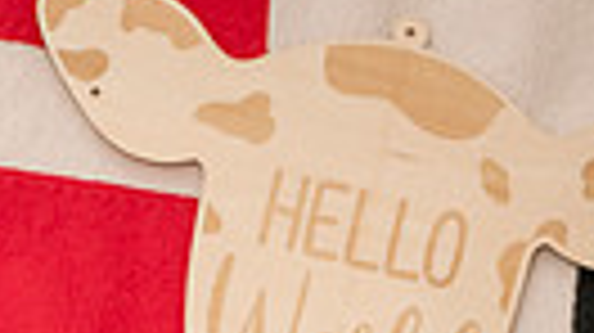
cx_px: -27
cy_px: 950
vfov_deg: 6.3
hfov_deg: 11.9
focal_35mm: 178
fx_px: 2801
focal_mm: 50
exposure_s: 1/250
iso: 800
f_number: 4
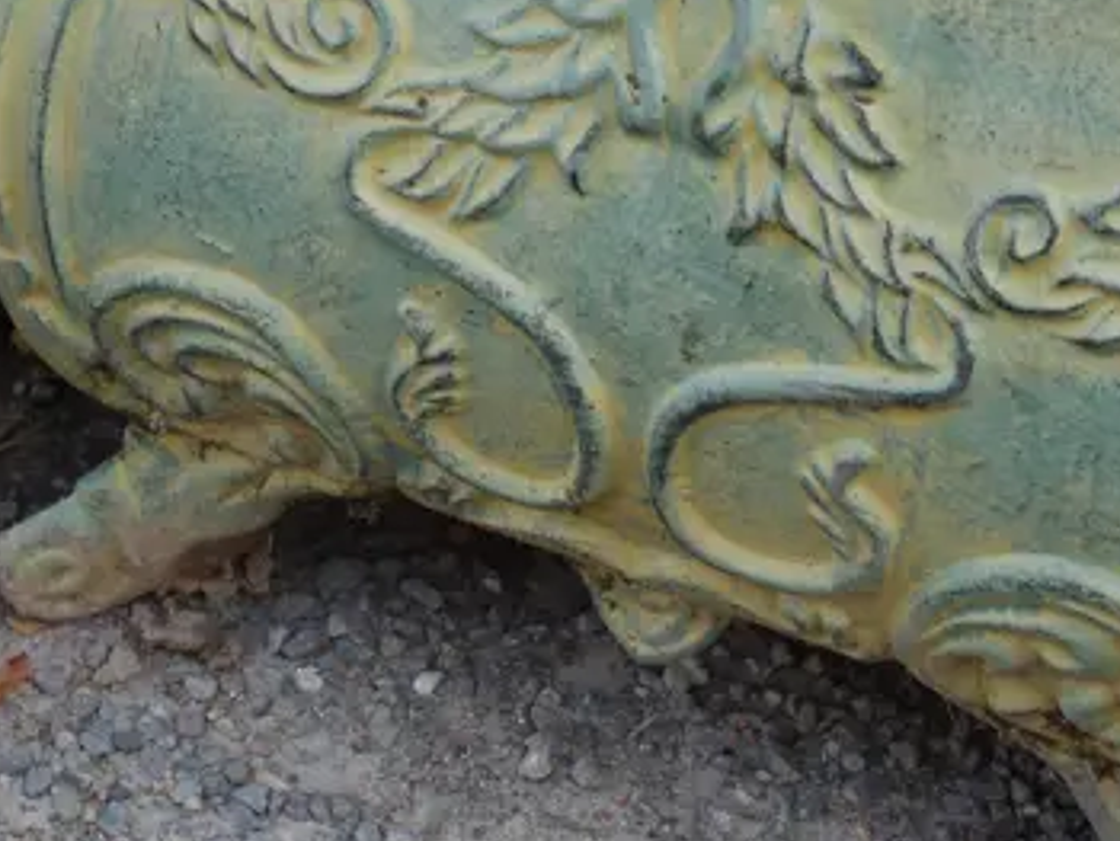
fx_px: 3788
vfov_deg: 12.4
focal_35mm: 117
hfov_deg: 16.8
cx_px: 448
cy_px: -149
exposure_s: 1/125
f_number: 5
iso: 200
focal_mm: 20
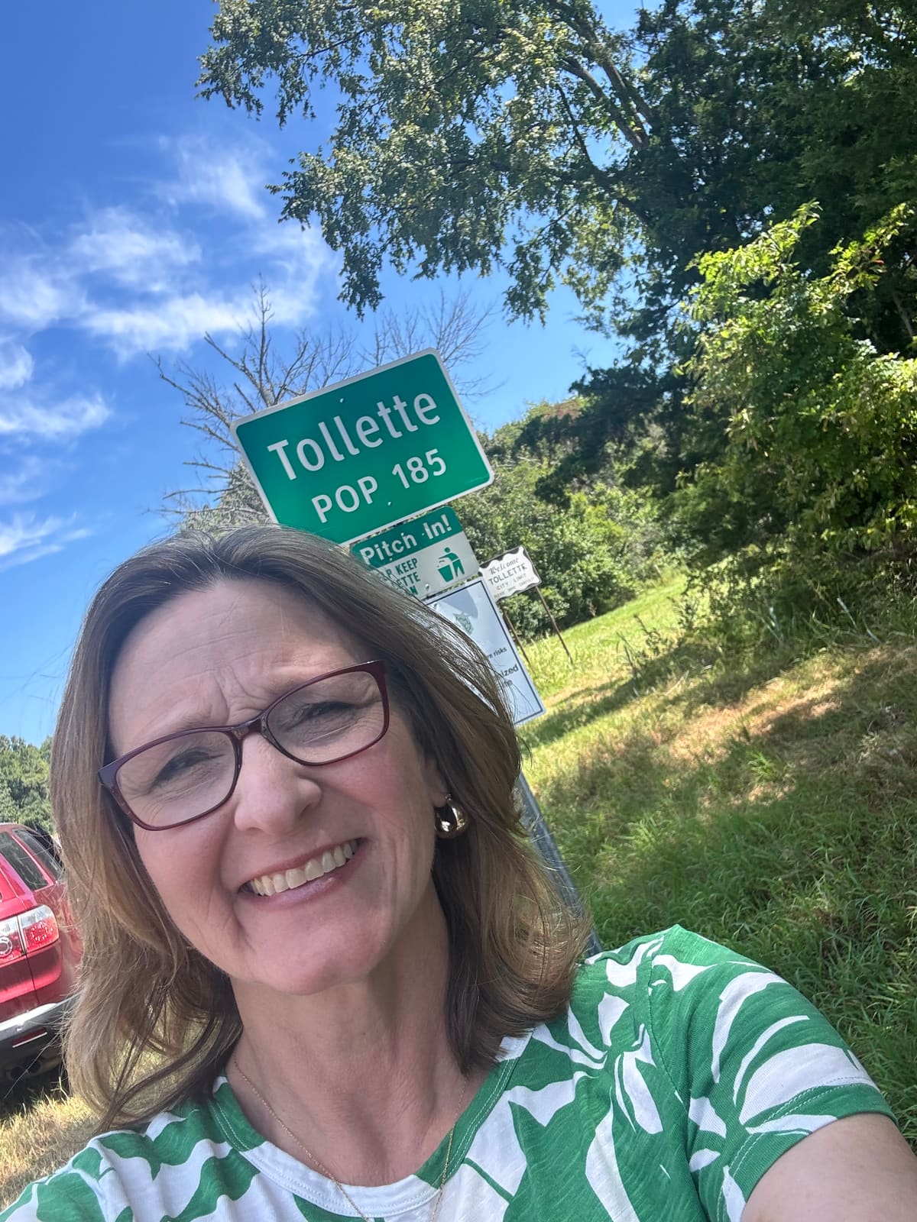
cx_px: 458
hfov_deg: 46.8
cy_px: 611
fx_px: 1060
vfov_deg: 60.0
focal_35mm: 30
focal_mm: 2.69
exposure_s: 1/326
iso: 25
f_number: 1.9
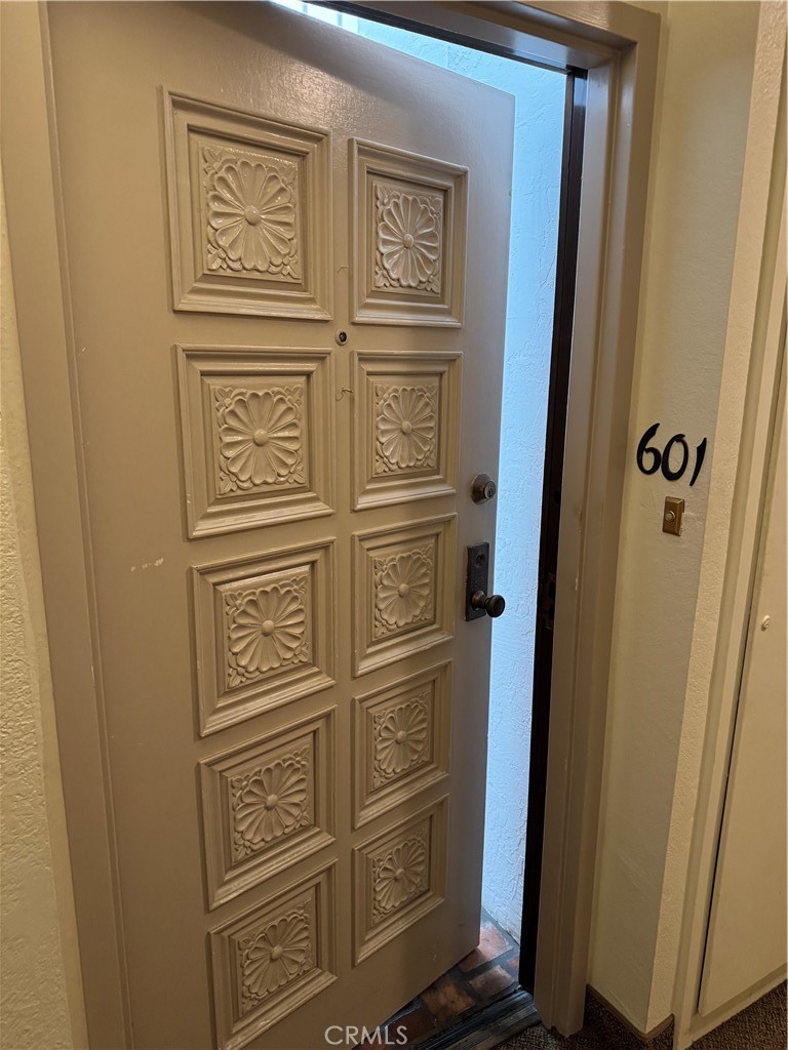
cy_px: 525
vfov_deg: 71.6
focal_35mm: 24
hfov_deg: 56.8
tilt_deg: -15.9
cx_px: 394
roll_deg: +0.0
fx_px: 728
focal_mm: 6.76
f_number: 1.78
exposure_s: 1/60
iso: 640
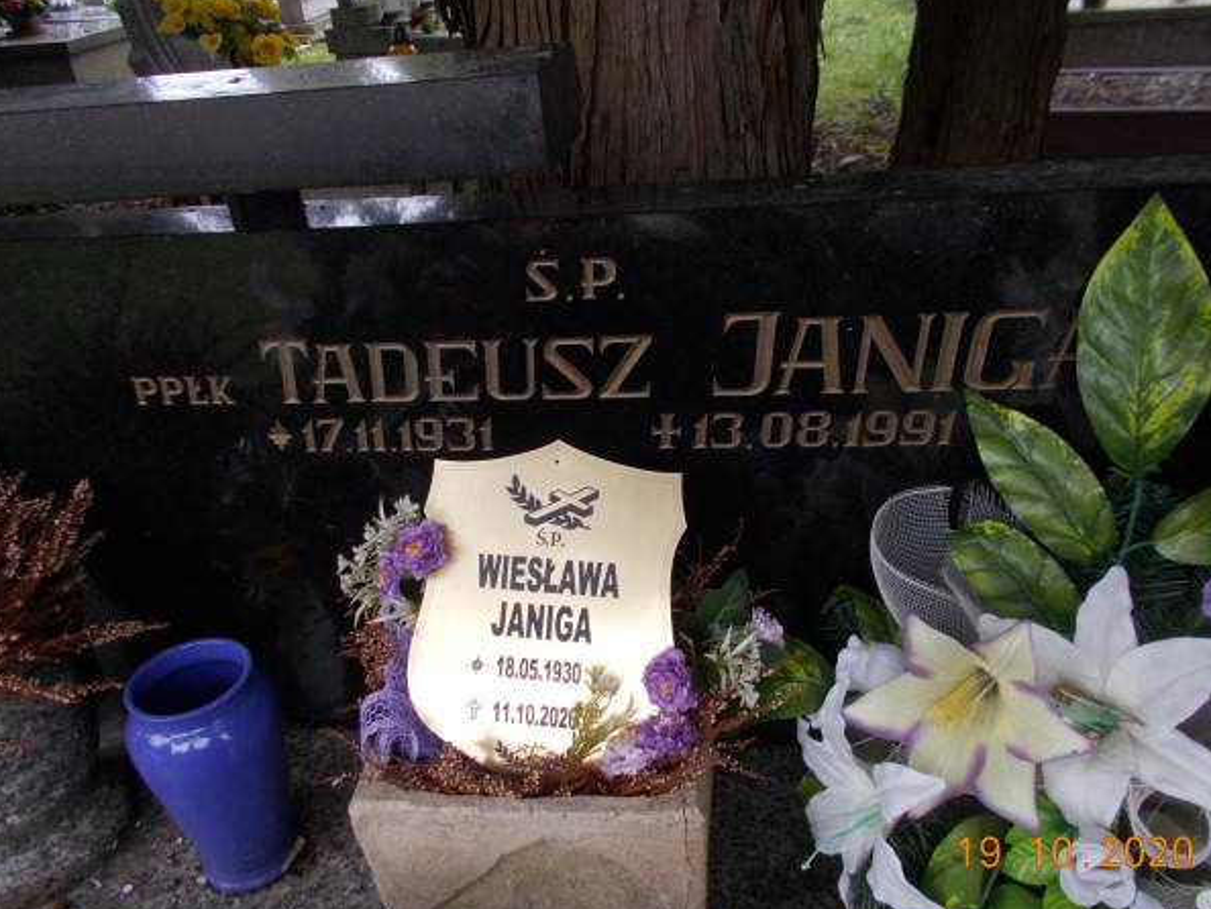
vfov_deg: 49.8
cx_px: 608
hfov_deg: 63.4
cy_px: 479
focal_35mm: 28
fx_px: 980
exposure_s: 1/60
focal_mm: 4.6
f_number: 3.2
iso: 80
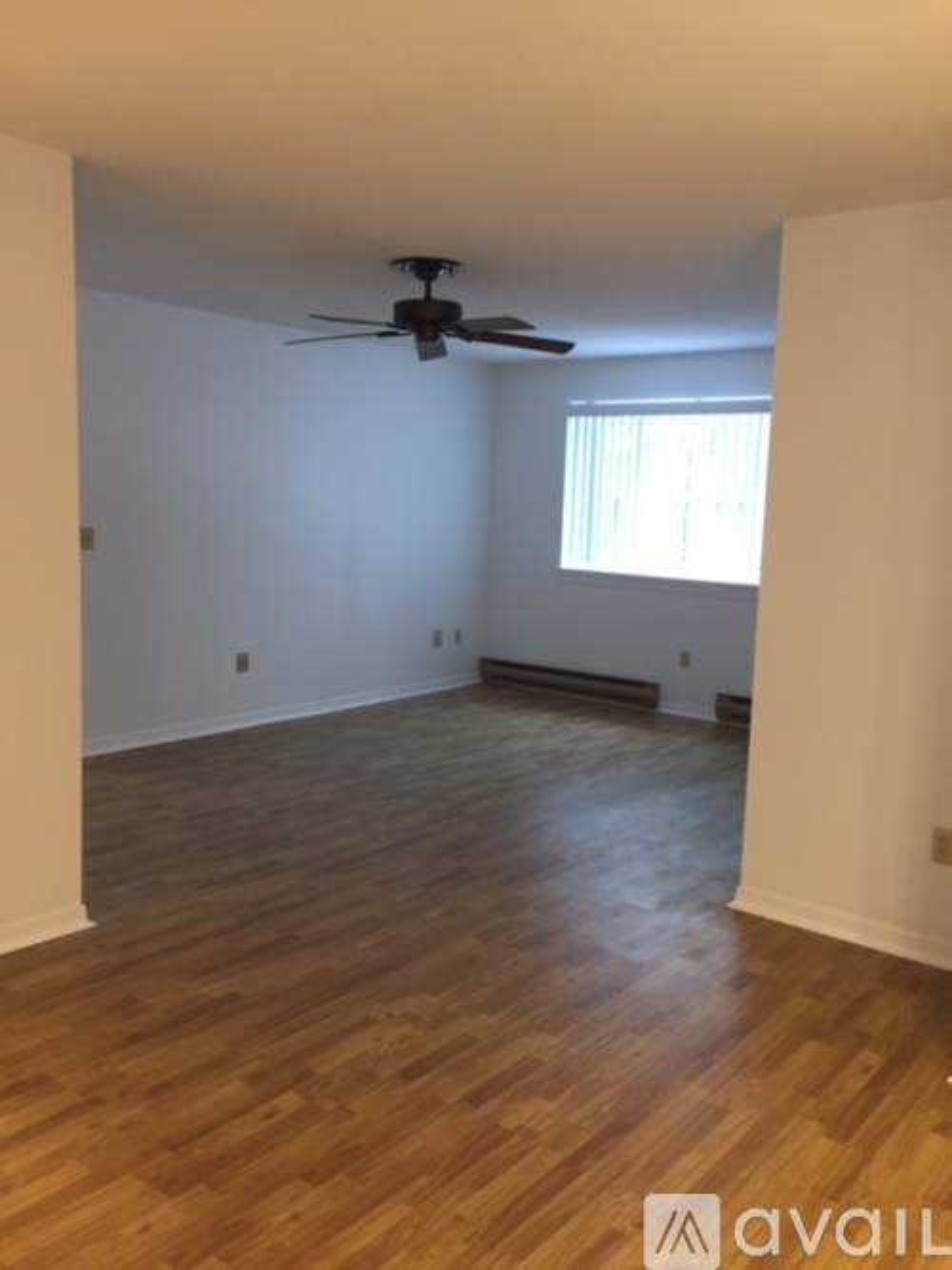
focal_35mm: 29
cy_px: 635
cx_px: 476
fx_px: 1064
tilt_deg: -5.0
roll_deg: -2.9
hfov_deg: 48.2
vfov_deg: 61.7
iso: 100
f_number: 2.2
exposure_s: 1/33
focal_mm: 4.15
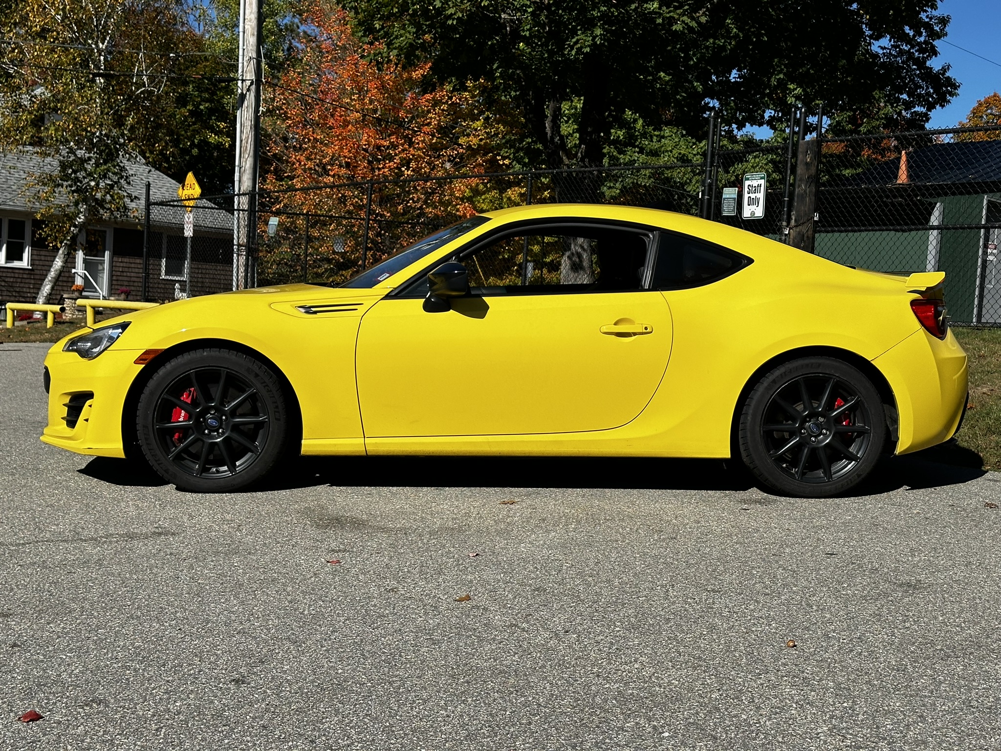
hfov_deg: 39.7
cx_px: 500
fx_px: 1388
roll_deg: -3.4
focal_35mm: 48
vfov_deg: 30.3
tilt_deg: -2.8
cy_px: 376
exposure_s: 1/7634
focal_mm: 6.86
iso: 64
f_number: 1.78
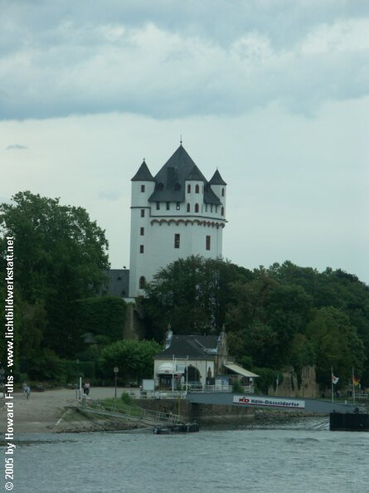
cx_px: 184
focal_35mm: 191
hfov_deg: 7.8
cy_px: 246
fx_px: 2717
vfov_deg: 10.4
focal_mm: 48.46
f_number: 5.6
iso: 100
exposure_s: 1/400
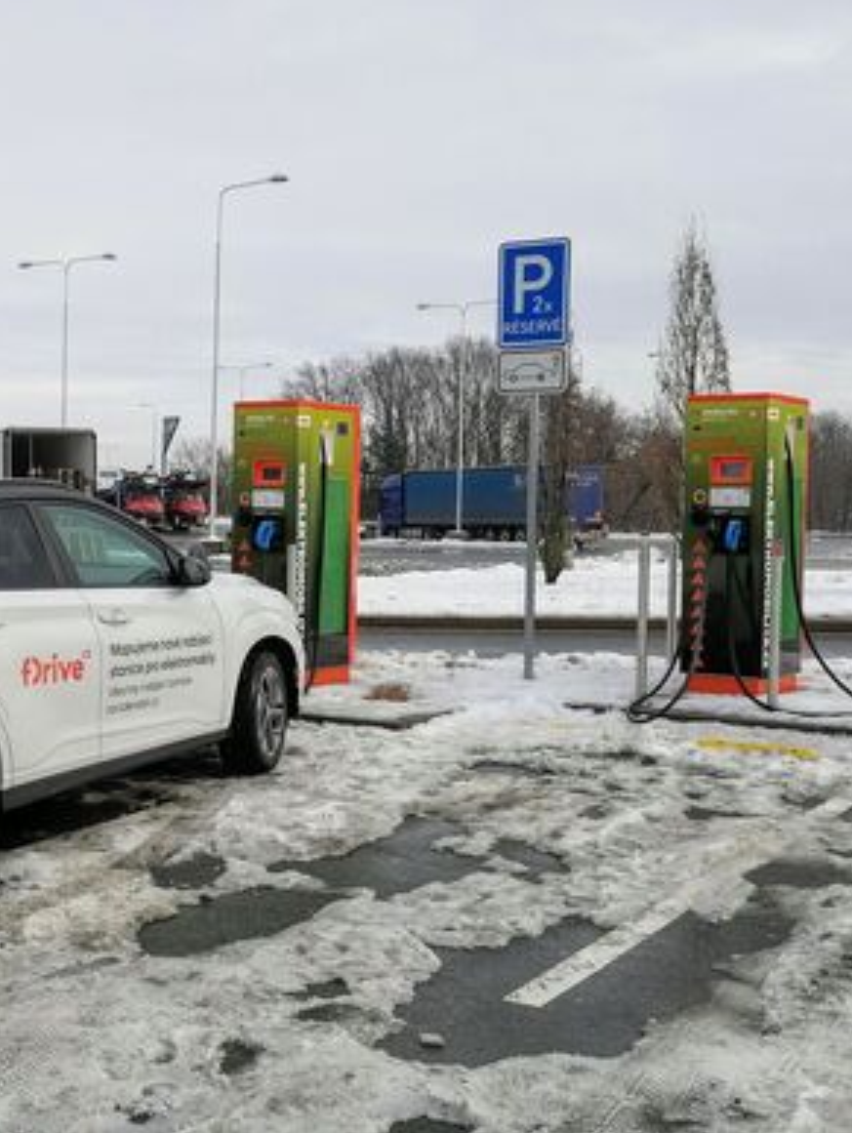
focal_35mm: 51
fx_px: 1671
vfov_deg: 37.5
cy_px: 565
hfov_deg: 28.1
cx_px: 184
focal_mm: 5.3
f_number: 1.8
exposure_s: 1/1812
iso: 50
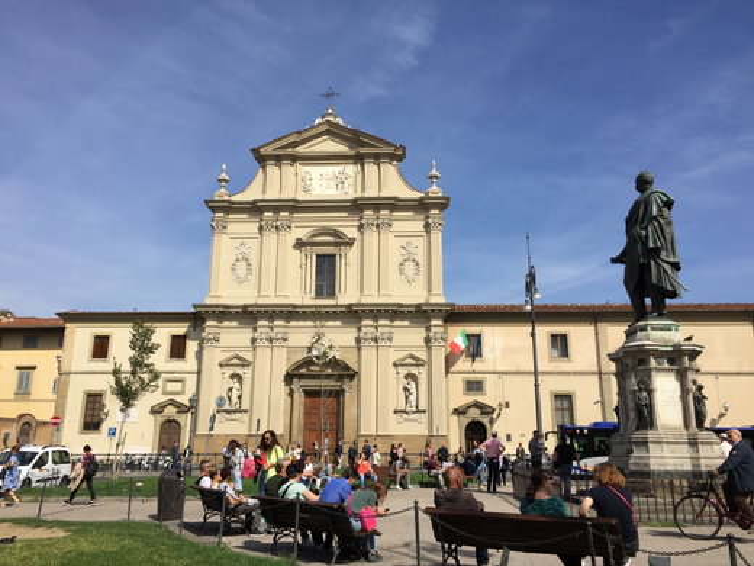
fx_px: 632
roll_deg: -1.3
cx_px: 377
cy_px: 283
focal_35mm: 29
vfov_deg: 48.2
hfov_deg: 61.7
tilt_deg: +14.3
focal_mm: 4.15
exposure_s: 1/3049
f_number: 2.2
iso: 32
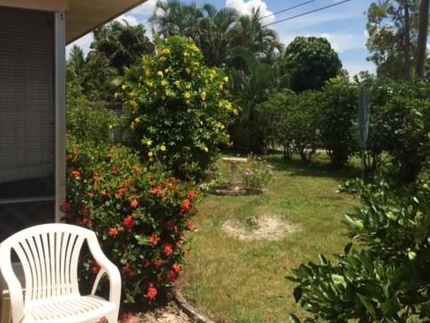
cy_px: 133
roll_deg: +0.2
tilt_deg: -2.8
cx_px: 235
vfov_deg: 37.6
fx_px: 472
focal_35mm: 38
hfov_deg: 48.9
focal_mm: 4.15
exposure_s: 1/2415
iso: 32
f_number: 2.2
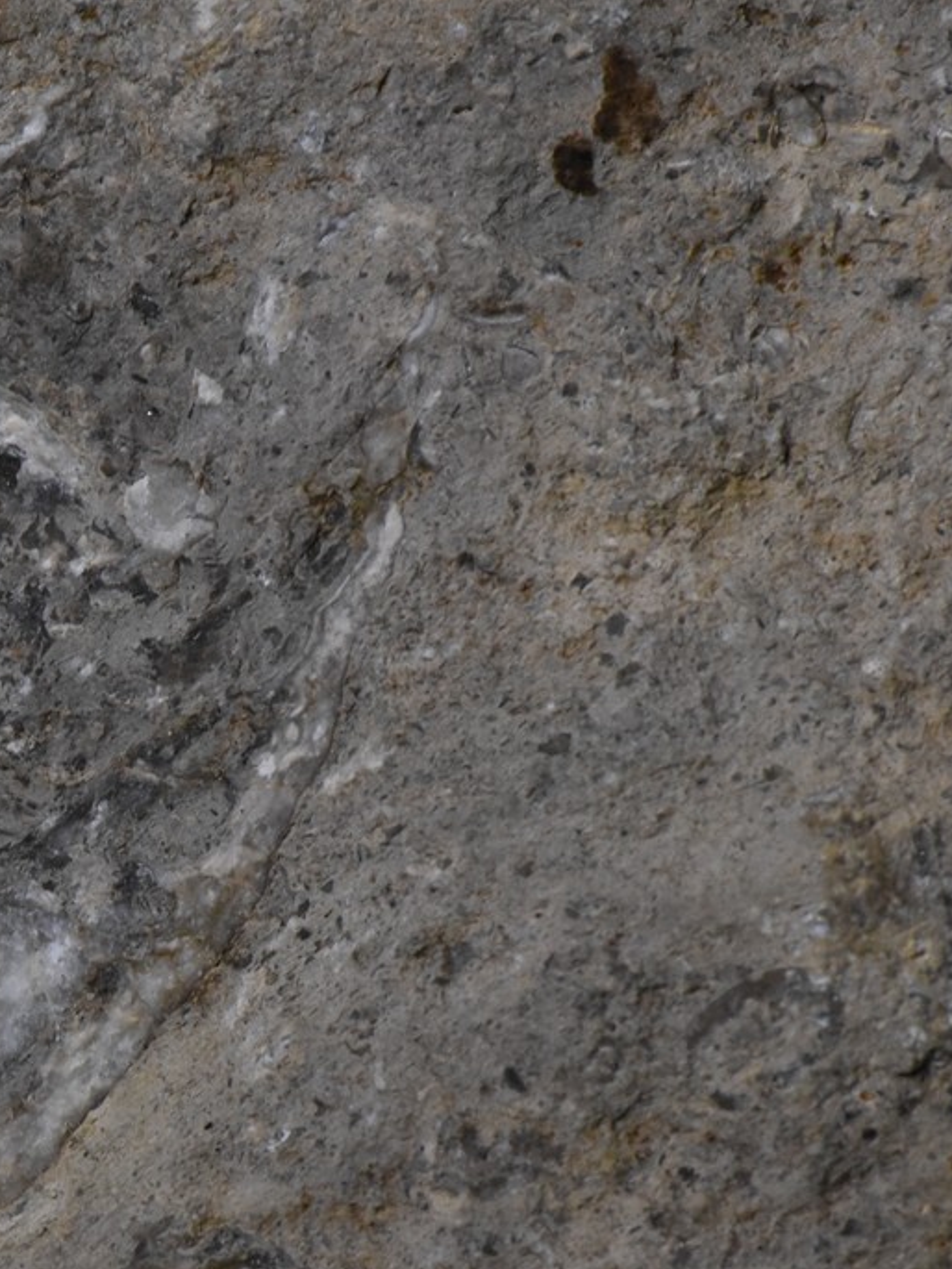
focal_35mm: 177
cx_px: -143
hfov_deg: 8.3
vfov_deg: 11.2
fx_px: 6488
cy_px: 709
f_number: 20
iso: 5000
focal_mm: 105
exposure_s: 1/40
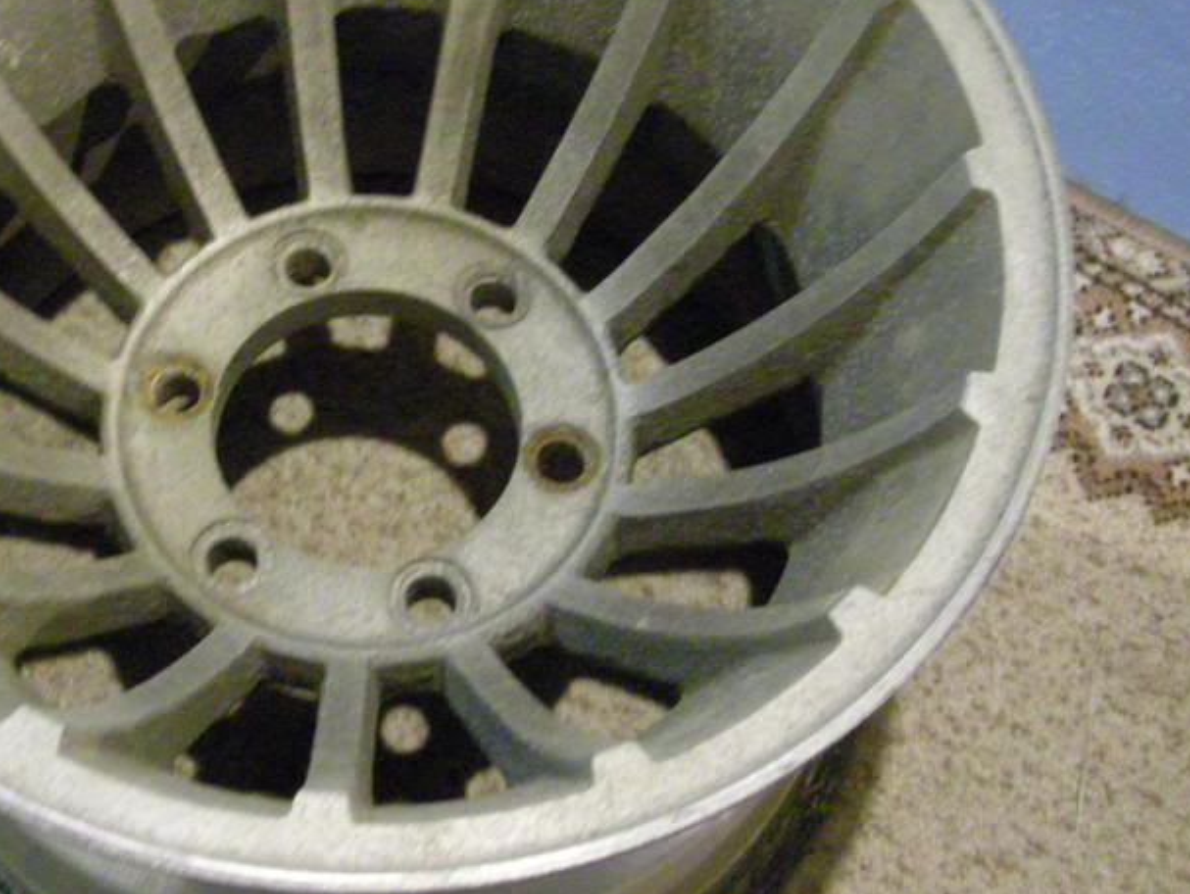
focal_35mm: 59
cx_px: 339
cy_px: 322
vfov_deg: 24.8
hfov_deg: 32.2
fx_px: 2029
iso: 800
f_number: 2.8
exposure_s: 1/7
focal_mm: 5.7
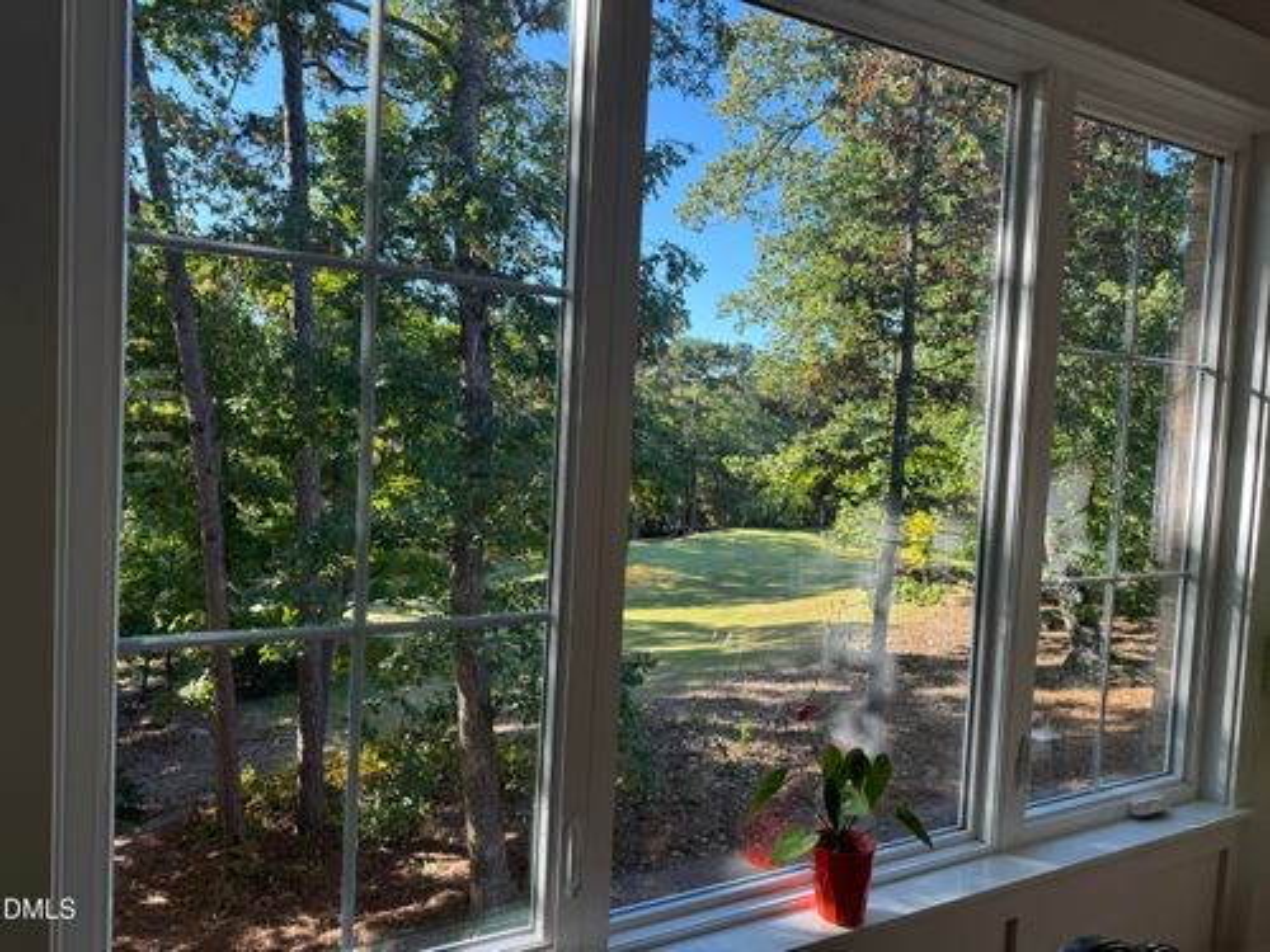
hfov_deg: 71.6
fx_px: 881
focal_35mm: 24
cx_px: 635
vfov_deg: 56.8
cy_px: 476
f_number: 1.78
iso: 80
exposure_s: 1/345
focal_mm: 6.76
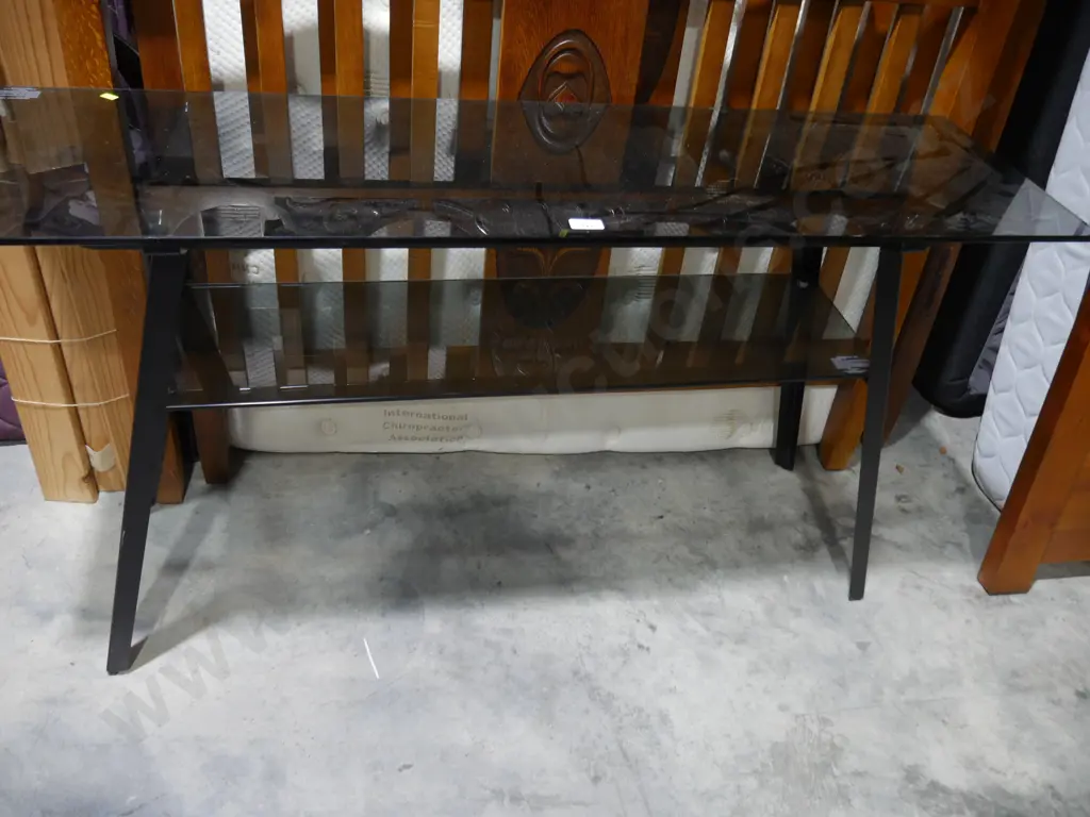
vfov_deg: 49.7
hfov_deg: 63.4
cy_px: 408
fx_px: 882
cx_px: 545
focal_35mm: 28
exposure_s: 1/60
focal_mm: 14
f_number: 3.5
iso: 500
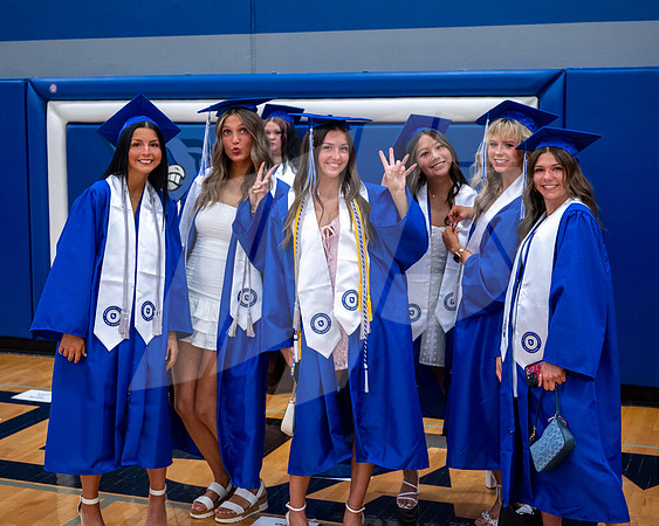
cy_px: 225
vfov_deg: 26.4
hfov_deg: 32.7
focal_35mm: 58
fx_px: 1123
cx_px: 332
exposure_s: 1/250
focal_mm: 44
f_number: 2.8
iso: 2000
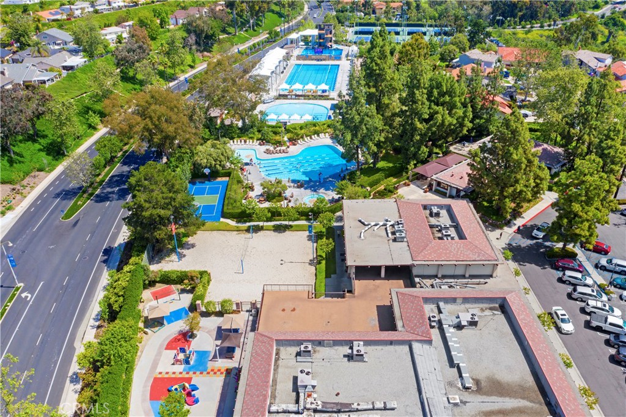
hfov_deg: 65.5
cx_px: 313
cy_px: 208
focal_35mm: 28
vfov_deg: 46.4
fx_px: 487
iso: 100
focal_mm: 10.26
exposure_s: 1/200
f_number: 8
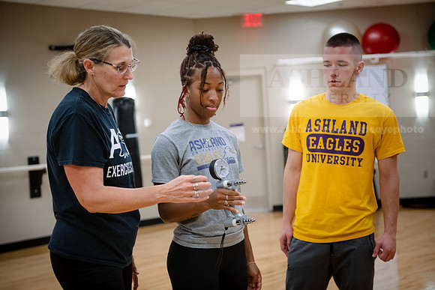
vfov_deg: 22.6
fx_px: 725
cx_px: 218
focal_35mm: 60
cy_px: 145
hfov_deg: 33.4
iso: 1250
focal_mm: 60
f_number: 3.2
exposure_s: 1/160
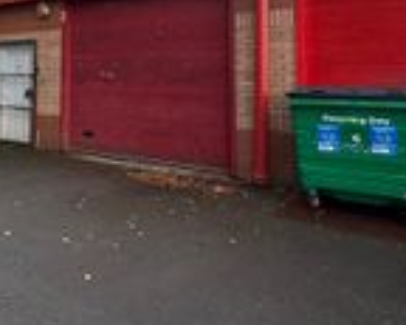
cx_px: 14
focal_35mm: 38
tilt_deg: +3.7
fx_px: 456
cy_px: 57
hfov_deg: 42.4
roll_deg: -0.7
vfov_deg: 37.5
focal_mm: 2.22
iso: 50
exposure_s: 1/1017
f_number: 2.2
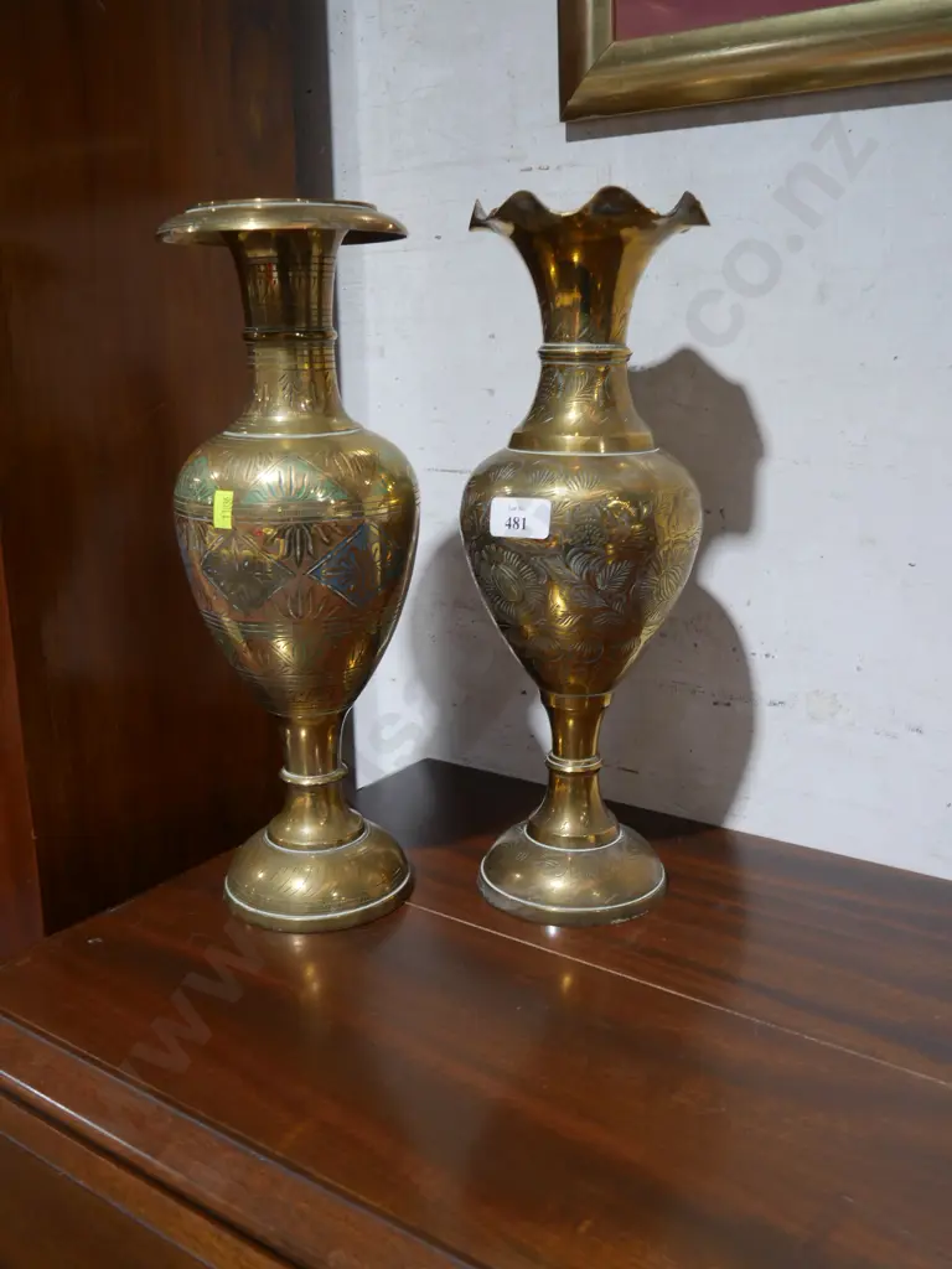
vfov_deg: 56.8
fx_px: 1173
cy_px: 634
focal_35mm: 32
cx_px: 476
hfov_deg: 44.2
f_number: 3.6
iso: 400
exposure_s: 1/60
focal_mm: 16
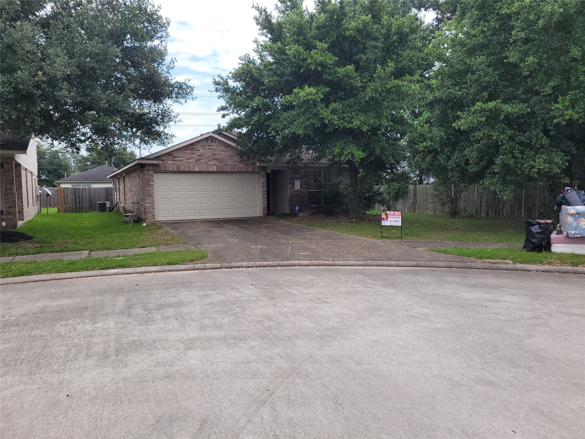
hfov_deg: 67.3
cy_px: 220
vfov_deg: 53.1
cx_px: 292
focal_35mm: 26
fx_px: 439
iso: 40
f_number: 1.8
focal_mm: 5.4
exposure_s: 1/1078
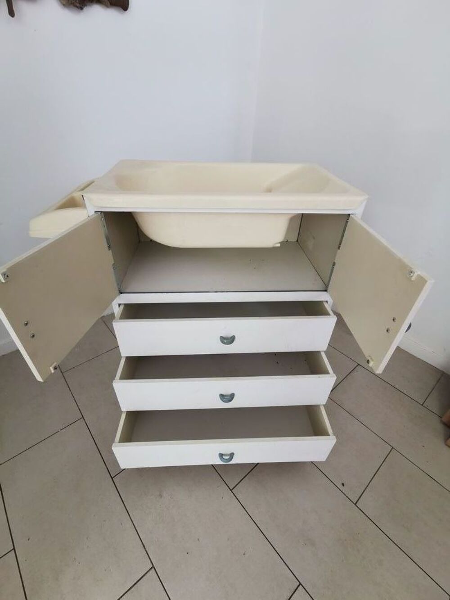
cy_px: 300
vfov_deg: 94.5
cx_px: 225
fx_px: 277
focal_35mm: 16
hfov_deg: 78.1
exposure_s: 1/33.3
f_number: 2.2
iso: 160
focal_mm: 2.35
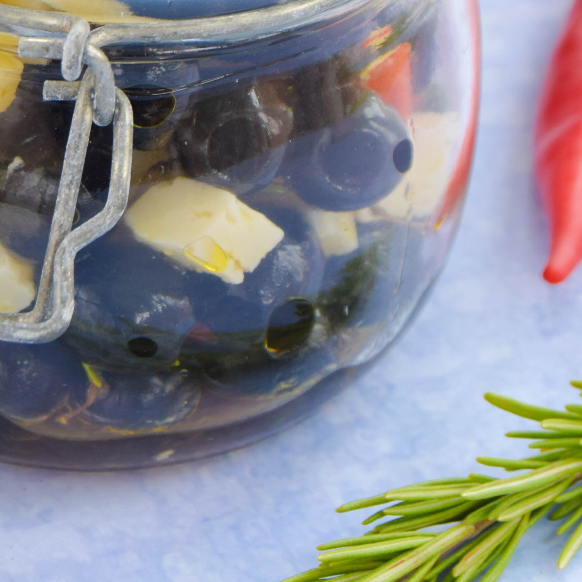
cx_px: 87
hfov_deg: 7.8
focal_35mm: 224
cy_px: -1
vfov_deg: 7.8
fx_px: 4268
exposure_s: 1/160
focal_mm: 55
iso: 200
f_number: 5.6
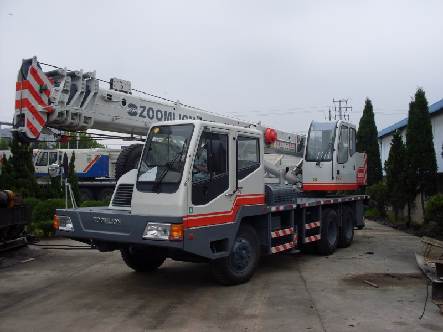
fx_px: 486
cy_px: 166
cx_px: 222
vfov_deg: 37.7
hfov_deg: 49.0
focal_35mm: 38
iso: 80
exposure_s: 1/90
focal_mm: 6.3
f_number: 8.4
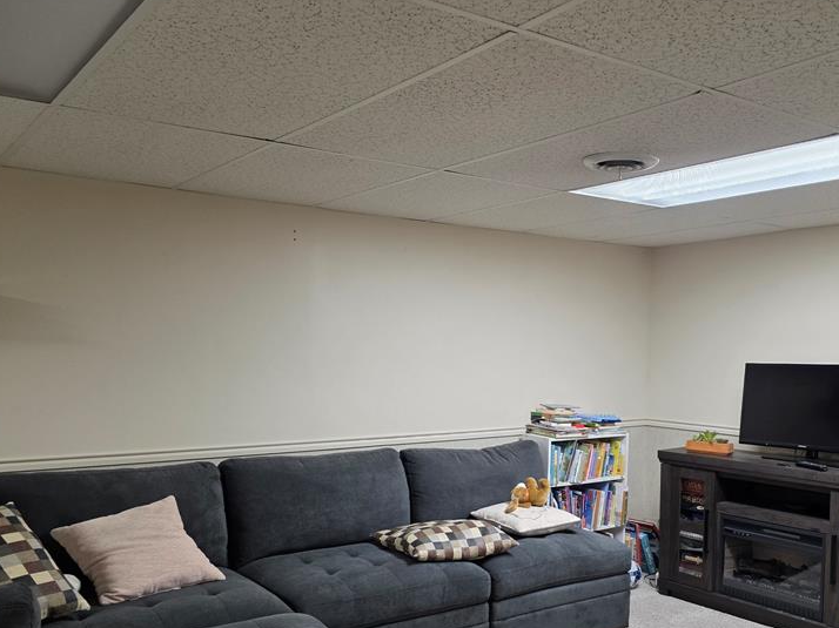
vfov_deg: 42.4
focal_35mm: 33
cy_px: 416
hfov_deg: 54.7
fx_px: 800
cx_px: 529
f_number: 1.7
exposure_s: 1/120
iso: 200
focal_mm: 6.3
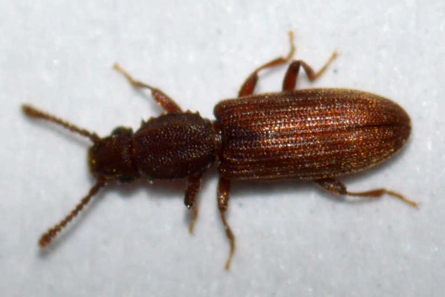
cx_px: 222
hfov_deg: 13.7
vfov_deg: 9.1
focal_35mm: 150
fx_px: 1854
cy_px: 148
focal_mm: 100
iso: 100
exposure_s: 1/200
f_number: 20
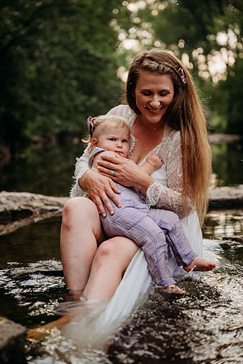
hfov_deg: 19.5
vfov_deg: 28.8
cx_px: 122
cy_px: 182
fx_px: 709
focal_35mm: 70
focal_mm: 70
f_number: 3.2
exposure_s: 1/1600
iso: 500
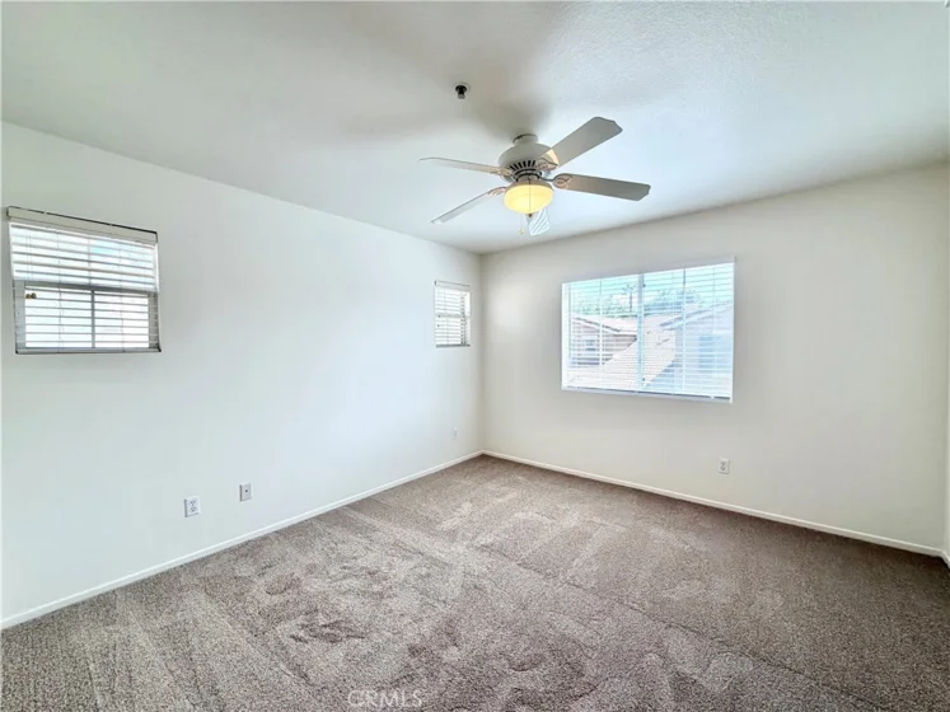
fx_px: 384
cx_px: 475
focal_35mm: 14
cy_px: 356
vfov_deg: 85.7
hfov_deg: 102.1
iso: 50
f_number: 2.2
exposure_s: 1/140
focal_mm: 2.22
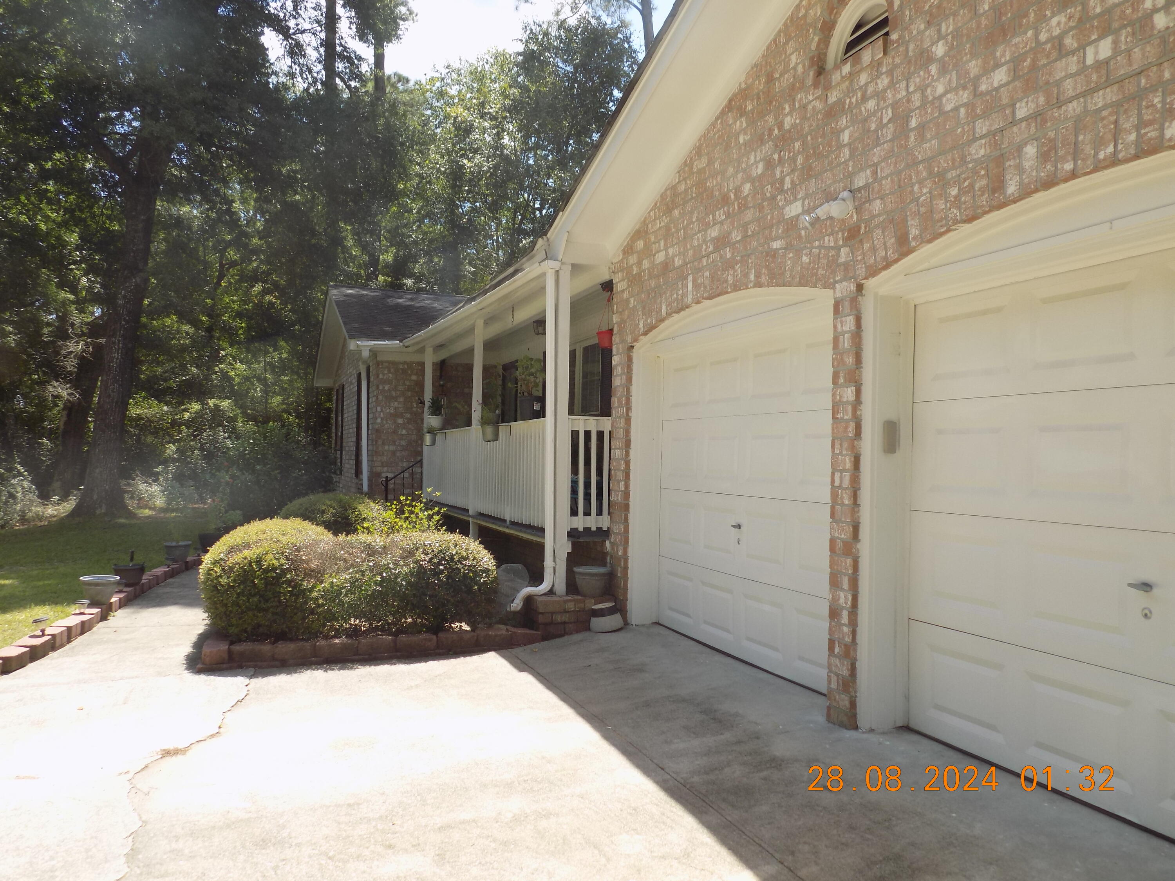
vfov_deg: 51.4
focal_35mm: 27
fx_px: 916
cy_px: 440
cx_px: 588
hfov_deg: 65.3
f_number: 3.2
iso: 80
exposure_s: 1/400
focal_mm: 4.8
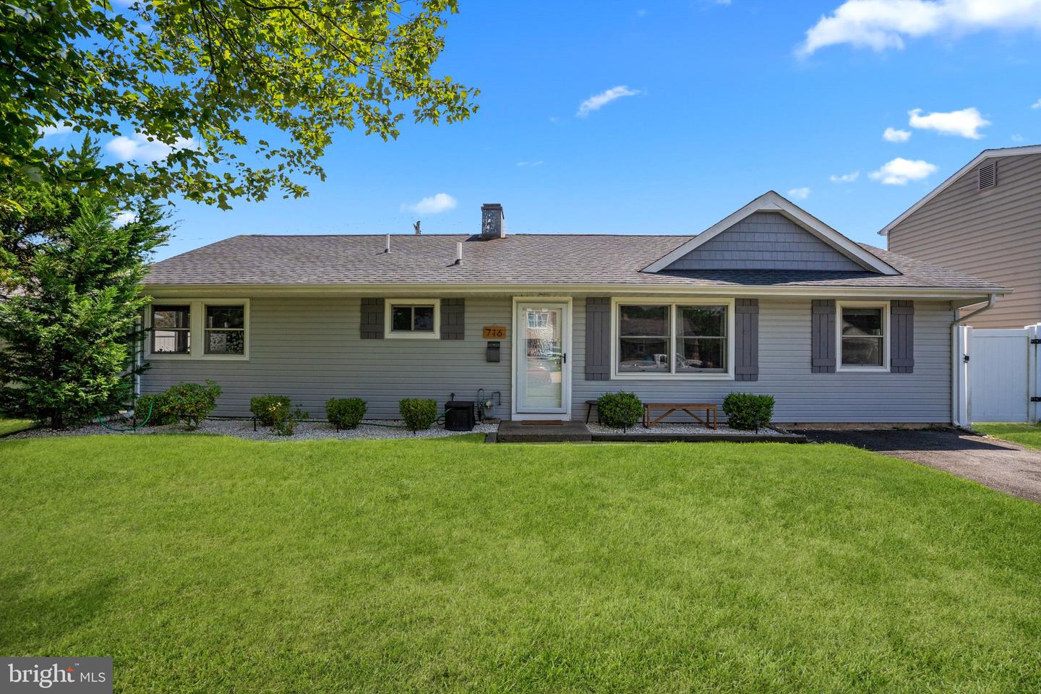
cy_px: 347
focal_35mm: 17
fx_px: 492
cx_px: 520
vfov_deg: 70.4
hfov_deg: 93.3
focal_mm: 17
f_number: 10
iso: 500
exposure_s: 1/1250
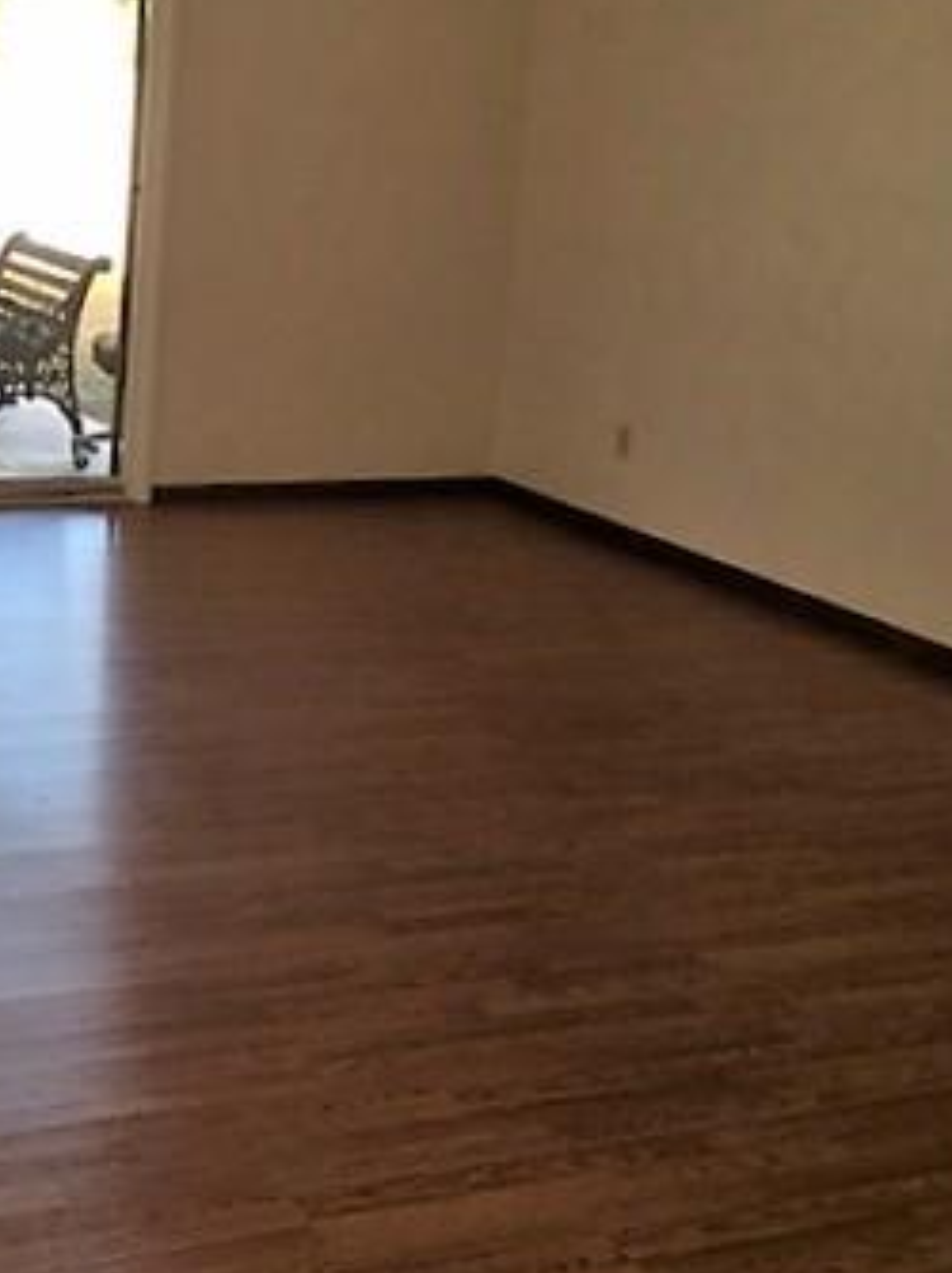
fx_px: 1909
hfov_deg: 27.2
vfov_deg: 36.5
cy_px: 448
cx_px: 143
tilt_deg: -10.1
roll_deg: -0.8
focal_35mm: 52
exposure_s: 1/60
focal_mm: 4.15
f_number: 2.2
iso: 25
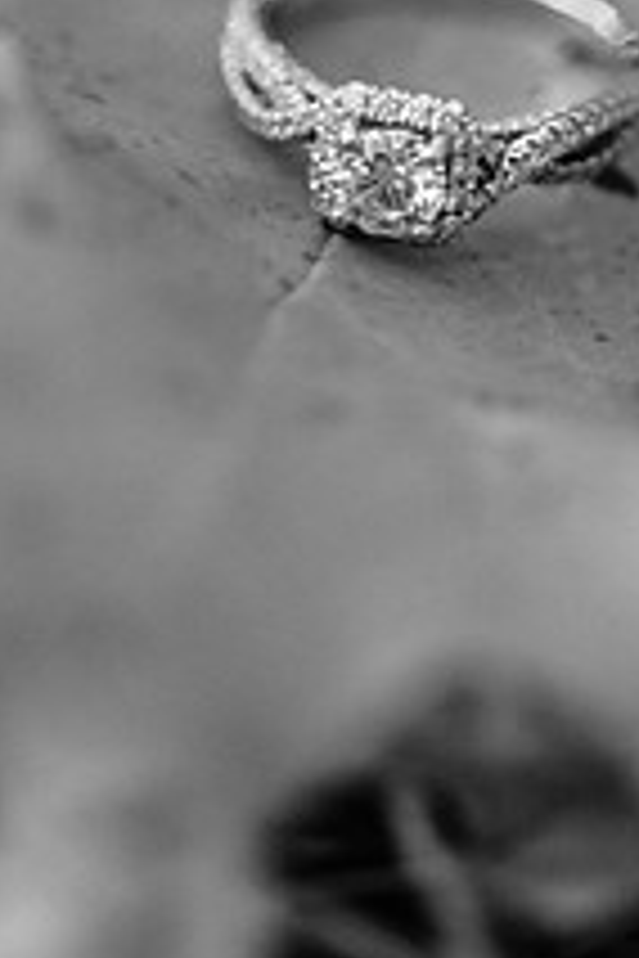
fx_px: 3381
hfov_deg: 10.8
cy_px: 171
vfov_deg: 16.0
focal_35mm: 127
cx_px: 292
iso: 500
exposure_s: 1/200
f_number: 3.5
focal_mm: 60
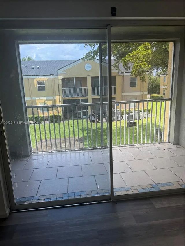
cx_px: 92
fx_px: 171
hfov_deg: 56.8
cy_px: 123
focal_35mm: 24
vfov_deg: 71.6
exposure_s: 1/943
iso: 100
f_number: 1.78
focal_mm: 6.76
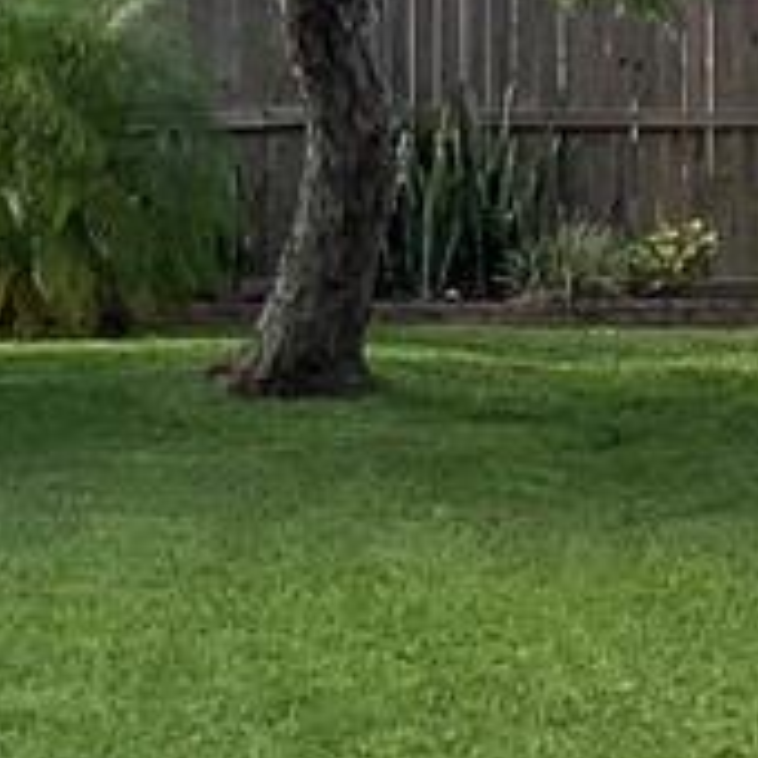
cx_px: 120
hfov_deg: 7.3
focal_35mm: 241
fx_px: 5971
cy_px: 415
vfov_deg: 7.3
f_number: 1.8
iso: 16
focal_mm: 3
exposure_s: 1/432
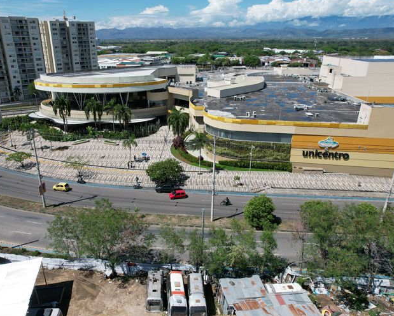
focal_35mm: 25
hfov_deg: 67.7
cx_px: 169
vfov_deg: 56.8
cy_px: 157
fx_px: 292
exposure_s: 1/4000
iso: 200
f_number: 2.8
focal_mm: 8.38
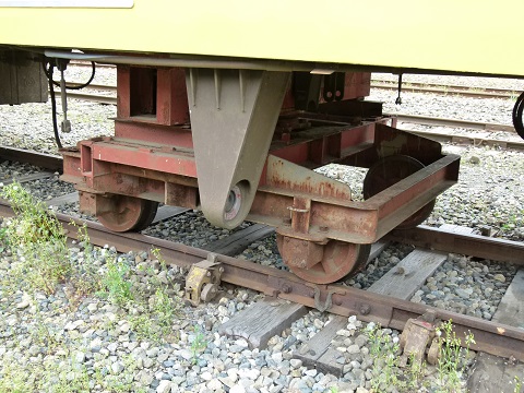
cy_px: 196
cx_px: 262
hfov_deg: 46.8
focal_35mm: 40
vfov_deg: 36.0
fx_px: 606
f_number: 3.1
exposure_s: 1/60
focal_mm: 7.3
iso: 160
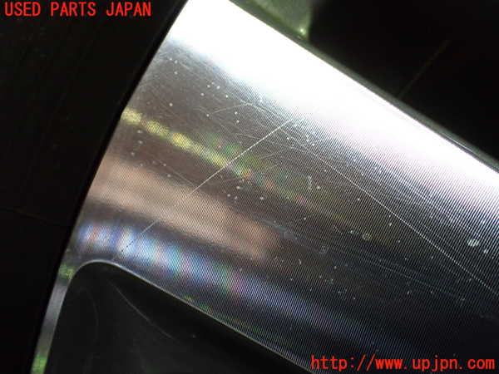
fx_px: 432
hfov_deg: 60.0
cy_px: 187
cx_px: 250
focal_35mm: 30
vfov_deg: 46.8
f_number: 2.3
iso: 500
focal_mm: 5.4
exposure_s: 1/125
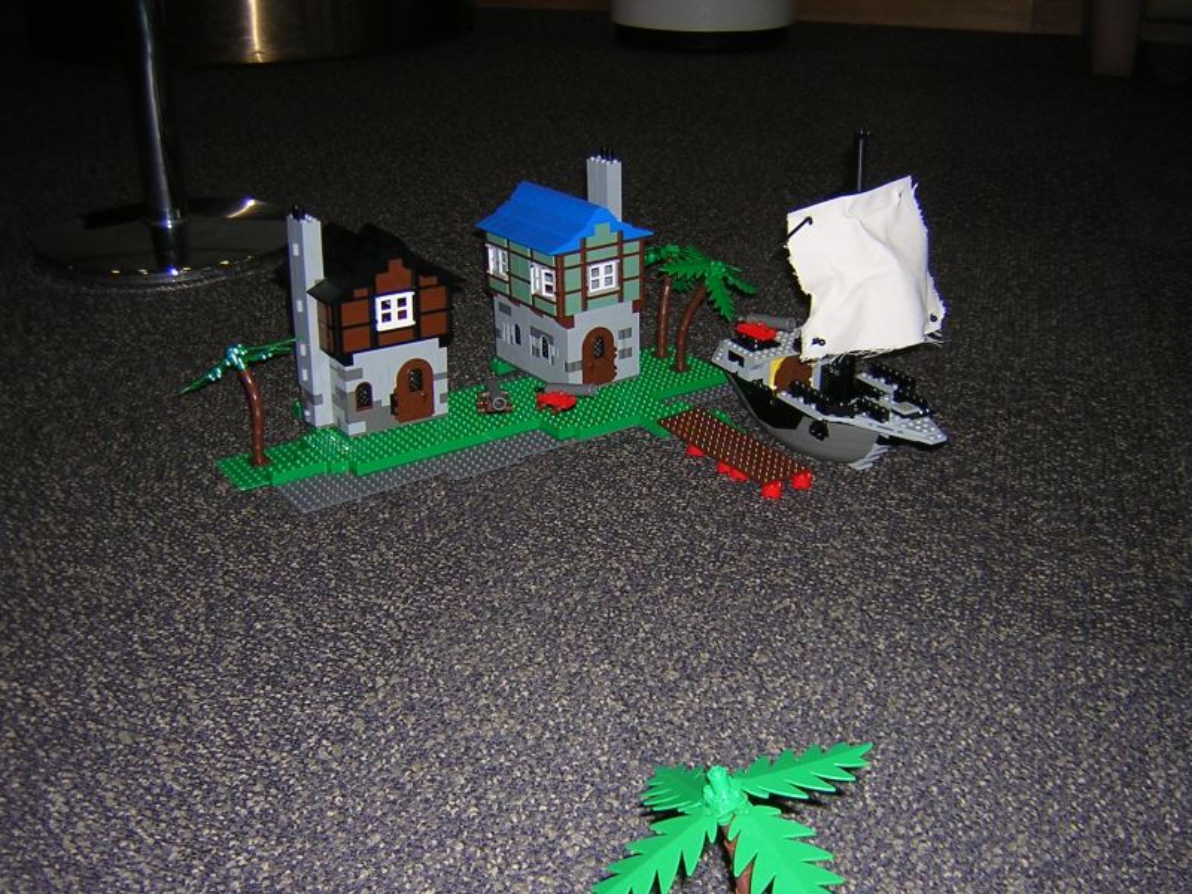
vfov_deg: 39.7
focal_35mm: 36
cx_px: 596
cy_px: 447
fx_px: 1240
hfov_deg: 51.4
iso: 100
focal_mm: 4.7
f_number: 2.6
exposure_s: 1/60.1
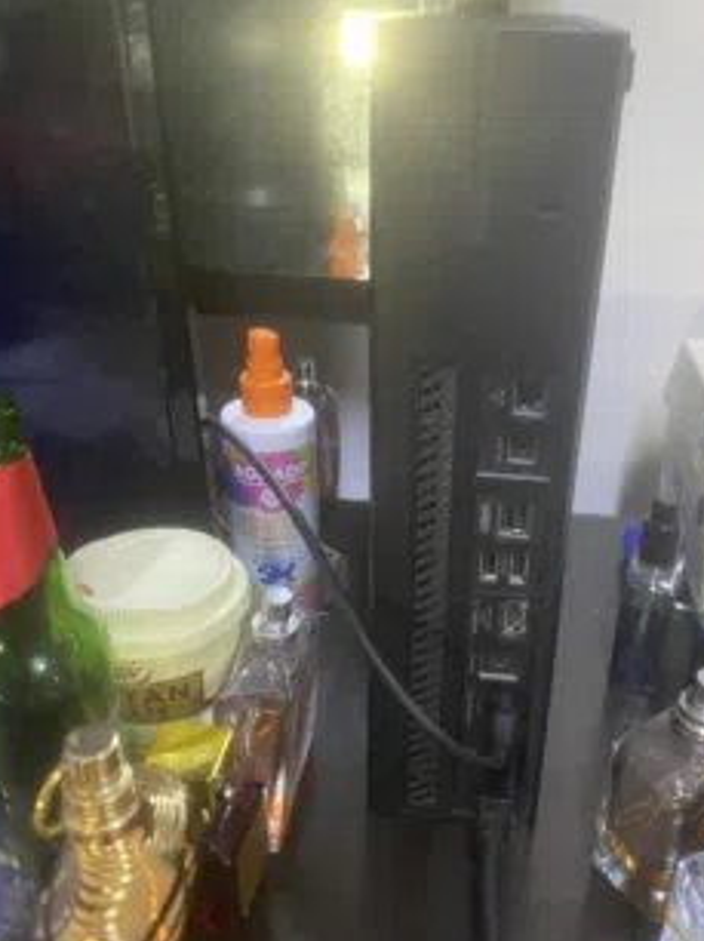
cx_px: 421
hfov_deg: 41.6
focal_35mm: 34
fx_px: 923
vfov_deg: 53.9
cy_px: 510
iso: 500
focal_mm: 4.25
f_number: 1.8
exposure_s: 1/50
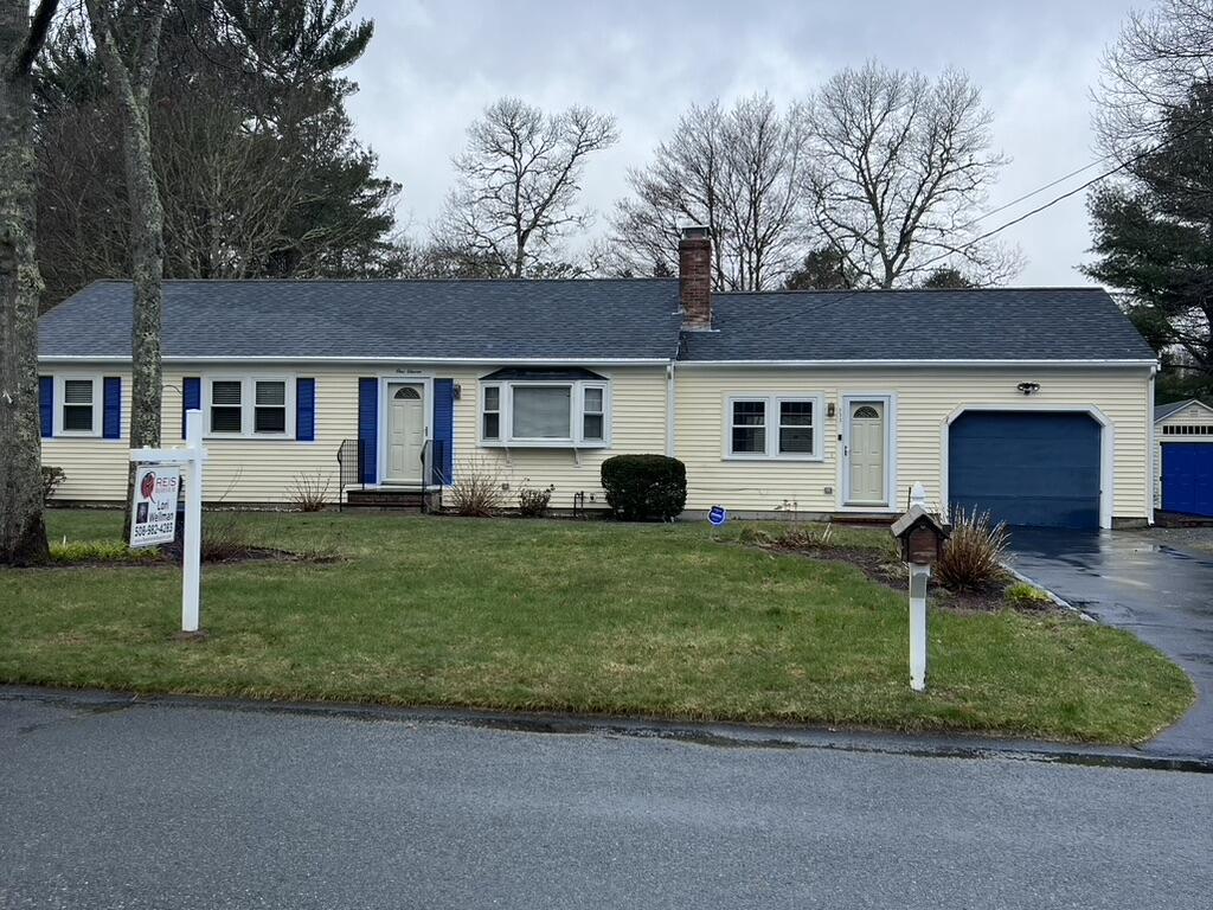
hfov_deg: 67.3
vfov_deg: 53.1
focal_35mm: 26
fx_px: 911
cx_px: 606
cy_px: 455
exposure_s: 1/2299
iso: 50
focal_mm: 5.7
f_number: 1.5
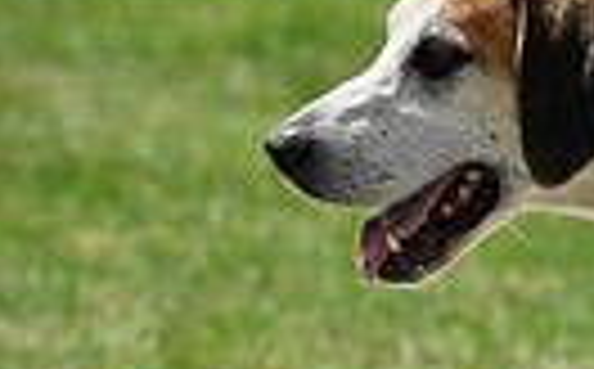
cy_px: 227
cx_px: 1296
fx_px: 7095
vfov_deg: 3.0
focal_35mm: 439
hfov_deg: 4.7
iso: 125
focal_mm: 98
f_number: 4.5
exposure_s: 1/1250
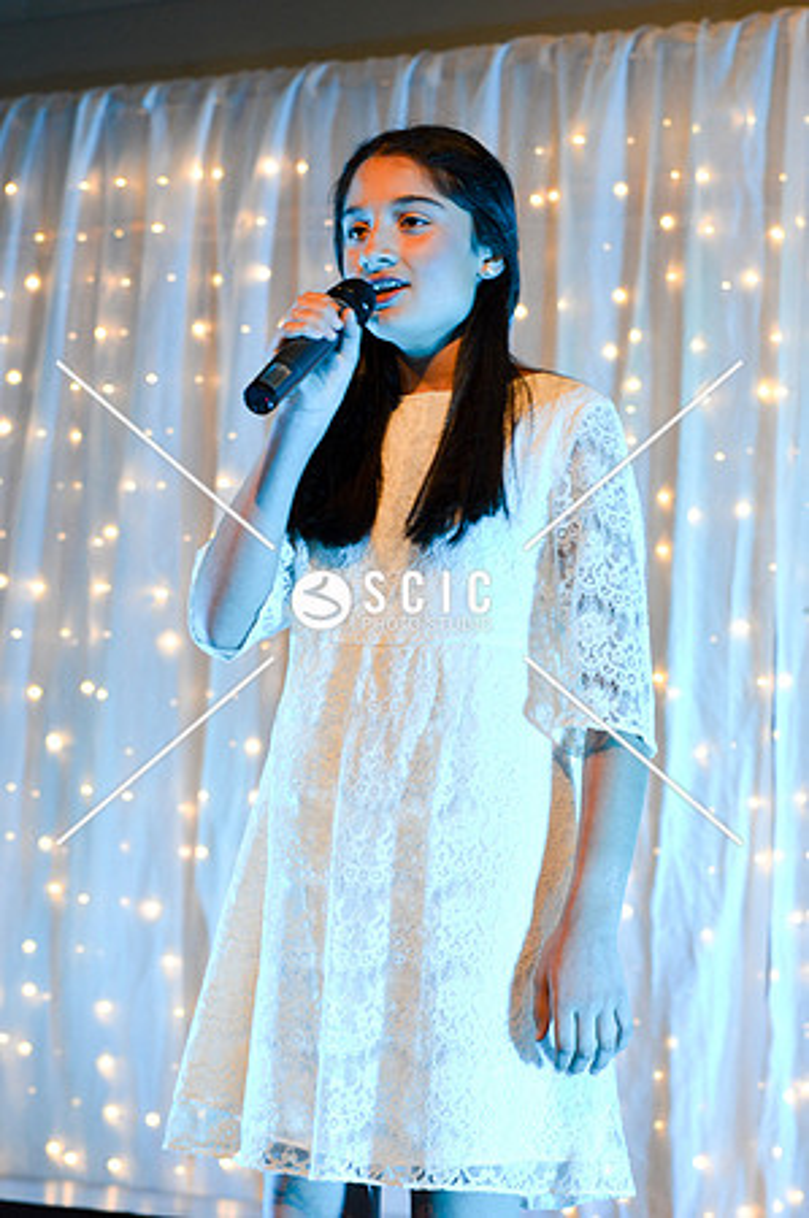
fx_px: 3547
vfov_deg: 19.5
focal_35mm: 105
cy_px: 609
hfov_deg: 13.0
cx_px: 404
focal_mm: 70
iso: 400
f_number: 4.5
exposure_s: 1/80
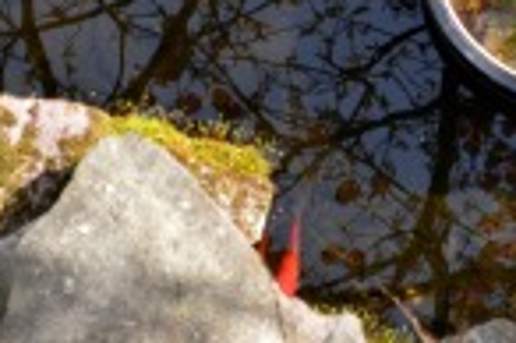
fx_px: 4581
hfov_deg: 6.4
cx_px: 25
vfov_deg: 4.2
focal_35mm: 320
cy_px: -286
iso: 180
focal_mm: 48
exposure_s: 1/125
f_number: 5.6
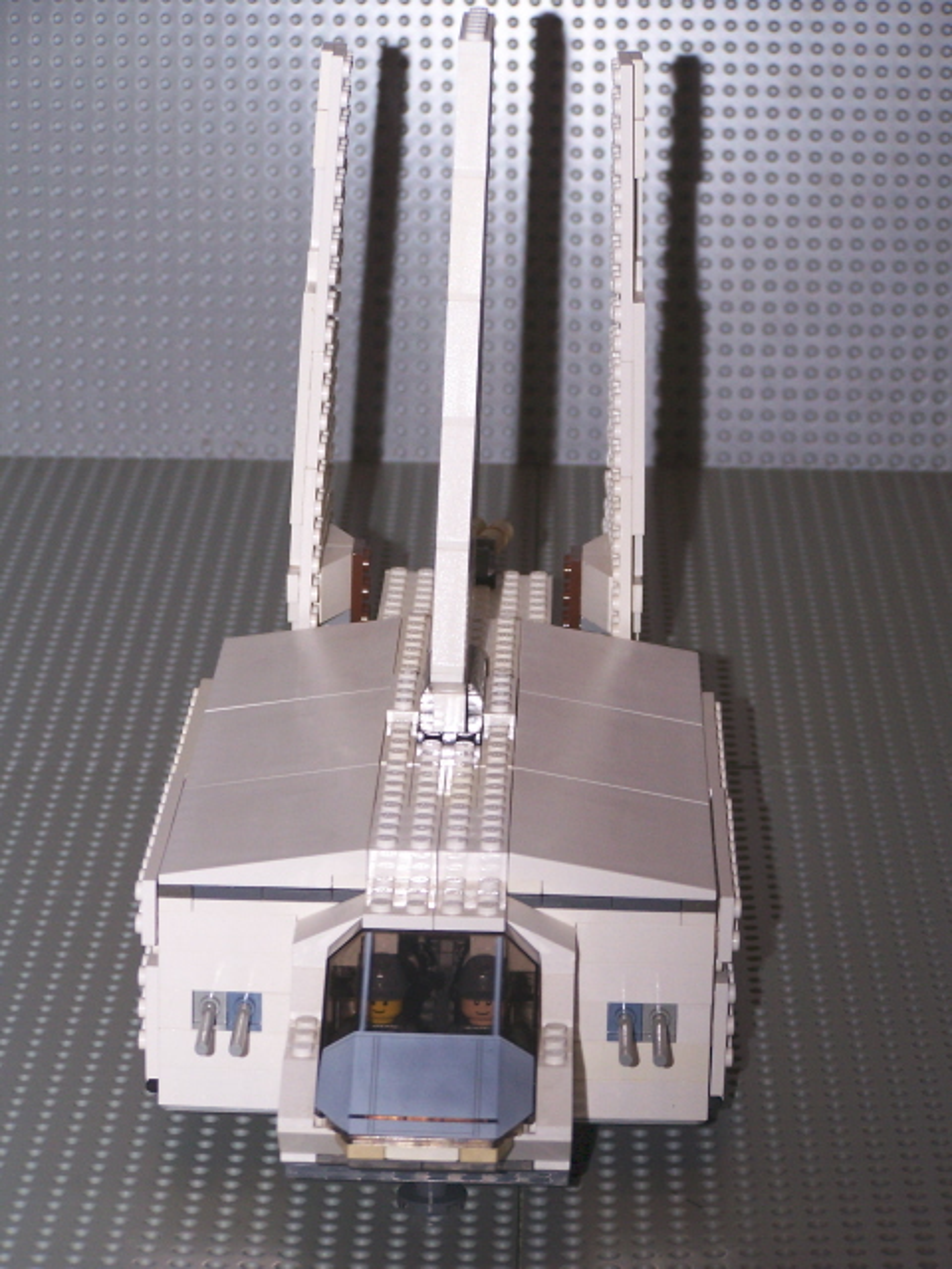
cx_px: 476
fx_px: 4694
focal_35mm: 128
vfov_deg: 15.4
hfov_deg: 11.6
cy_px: 634
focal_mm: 21.2
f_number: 3.2
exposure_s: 1/100
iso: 140
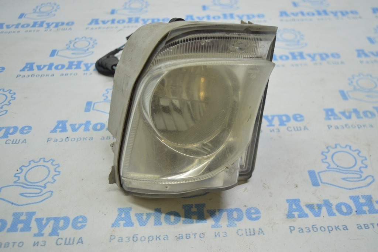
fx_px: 409
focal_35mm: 39
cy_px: 126
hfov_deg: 49.6
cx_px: 189
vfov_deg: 34.2
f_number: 4
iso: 400
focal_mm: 26
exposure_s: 1/80
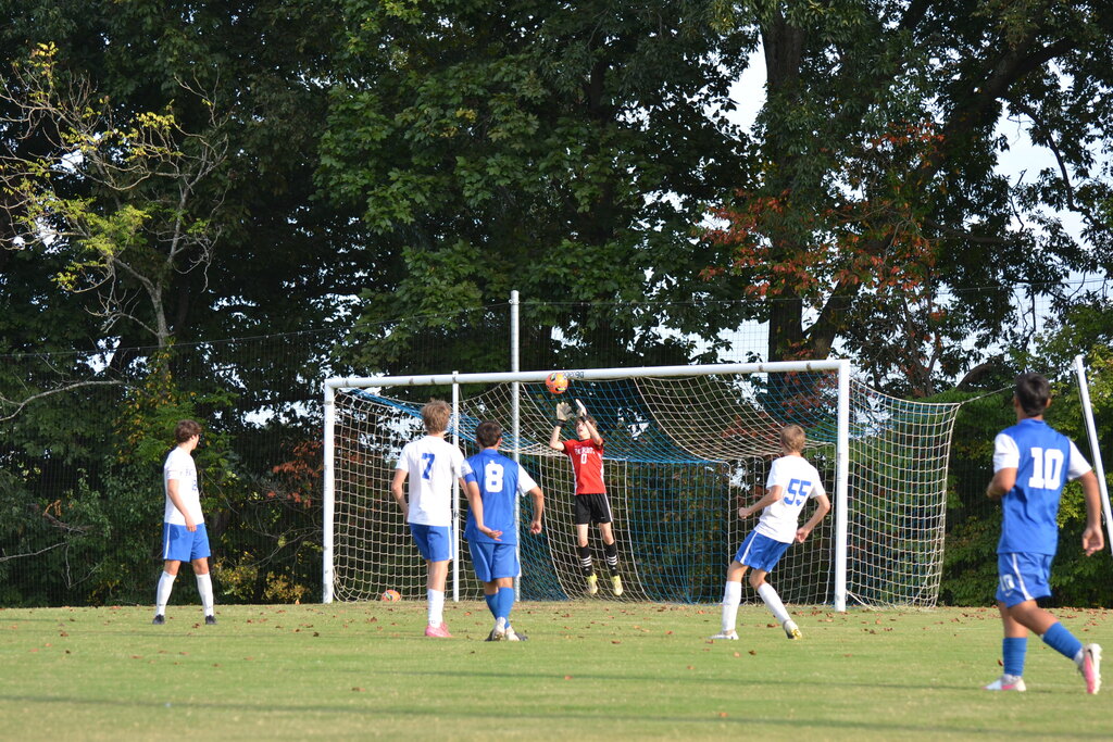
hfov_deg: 14.0
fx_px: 4545
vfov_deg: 9.3
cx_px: 556
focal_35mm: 147
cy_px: 371
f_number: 4.5
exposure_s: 1/800
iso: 400
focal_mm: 98
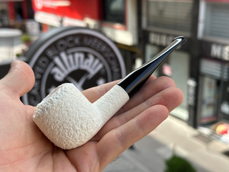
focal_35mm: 48
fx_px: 318
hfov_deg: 39.7
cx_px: 114
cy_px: 86
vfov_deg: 30.3
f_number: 1.78
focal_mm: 6.86
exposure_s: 1/756
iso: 64
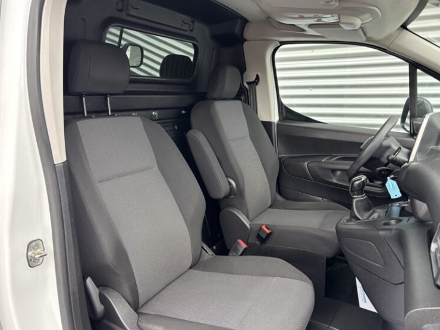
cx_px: 222
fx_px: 343
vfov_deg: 51.4
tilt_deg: -11.1
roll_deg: +0.5
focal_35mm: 27
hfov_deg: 65.3
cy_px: 165
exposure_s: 1/97
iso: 125
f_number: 1.6
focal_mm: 5.96
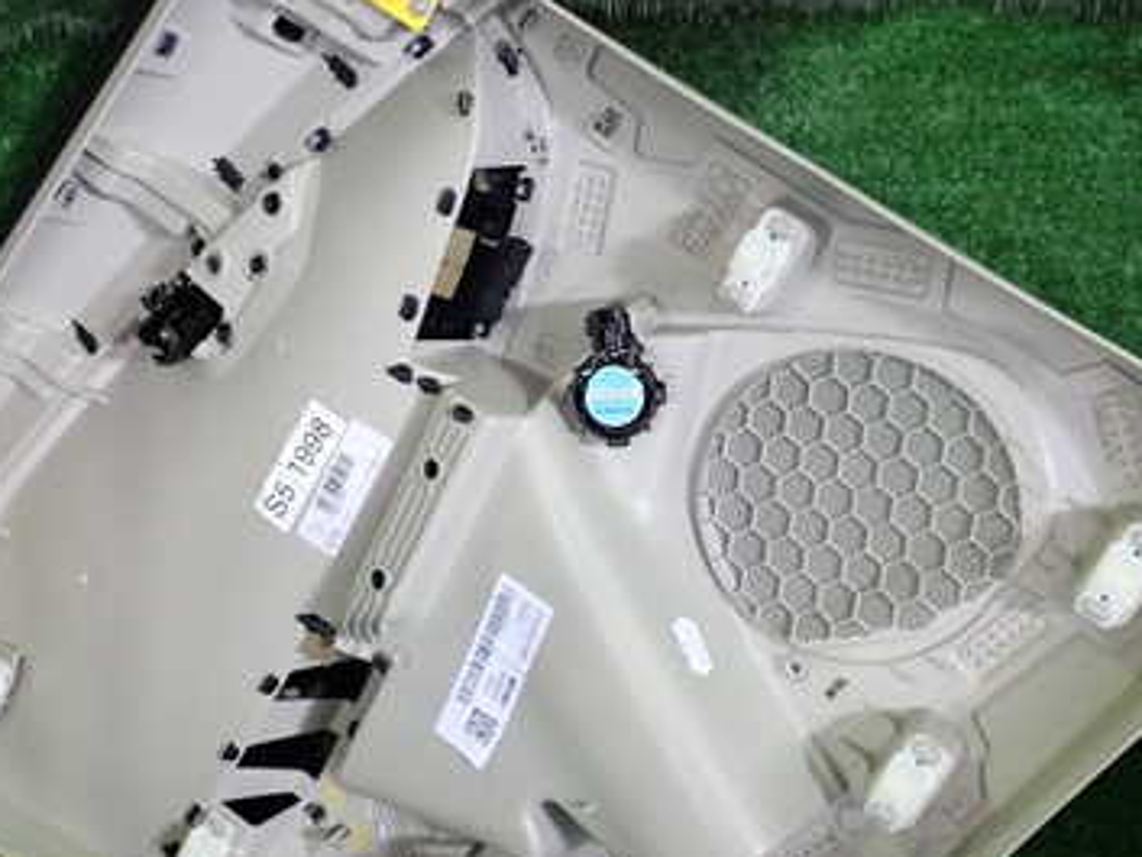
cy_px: 440
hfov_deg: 37.4
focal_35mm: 51
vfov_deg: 28.6
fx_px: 1683
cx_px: 489
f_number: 2.3
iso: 200
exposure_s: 1/40
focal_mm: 5.4
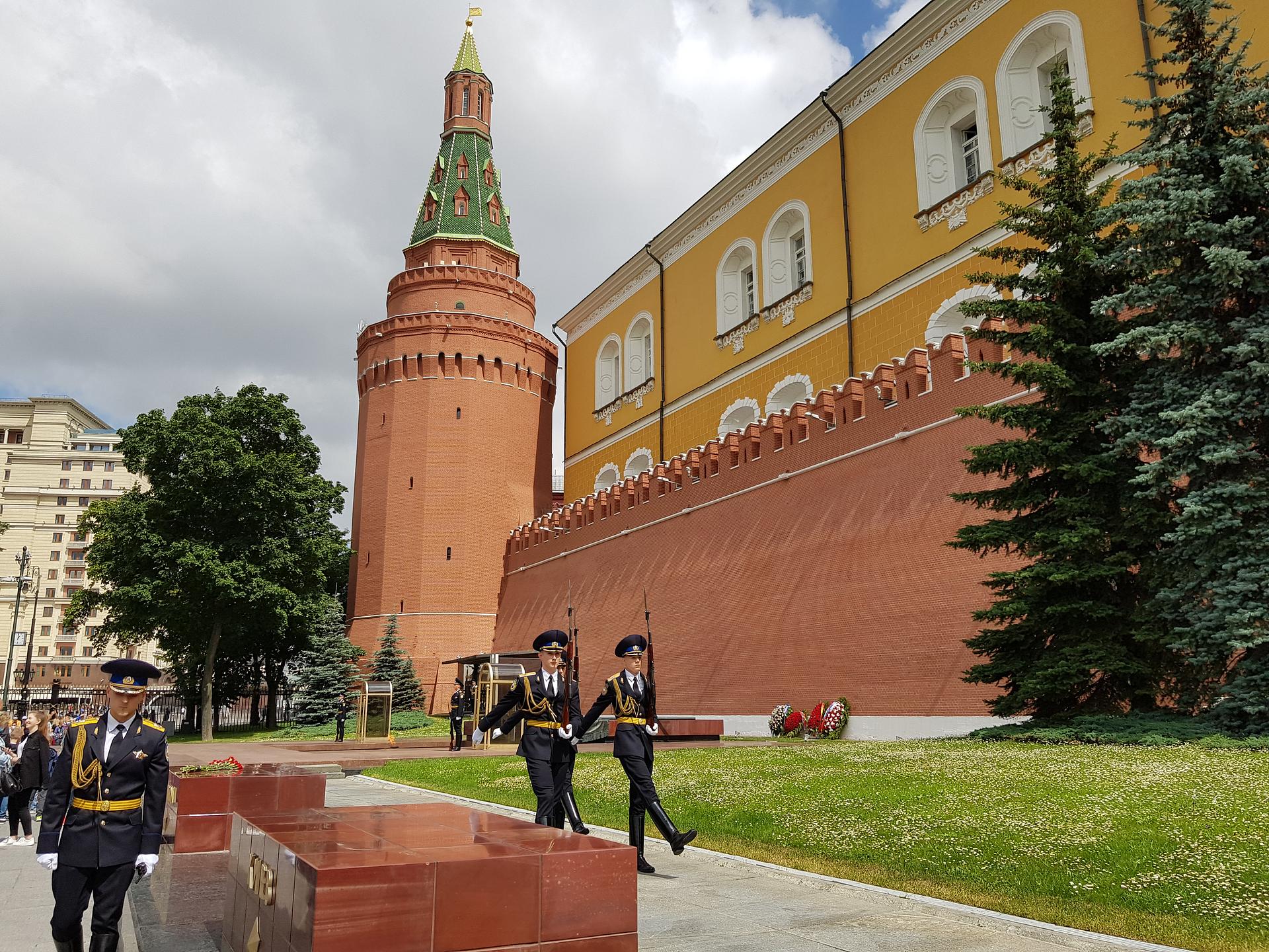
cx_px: 634
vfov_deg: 53.1
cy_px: 476
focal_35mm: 26
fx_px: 953
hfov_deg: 67.3
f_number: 1.7
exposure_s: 1/2912
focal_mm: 4.2
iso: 40
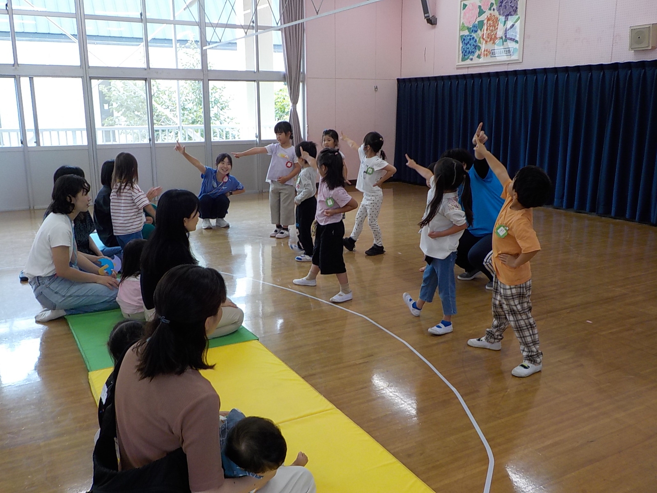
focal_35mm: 30
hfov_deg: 60.0
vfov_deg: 46.8
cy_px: 246
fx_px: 569
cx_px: 328
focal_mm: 4.1
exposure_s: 1/40
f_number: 3.3
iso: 125
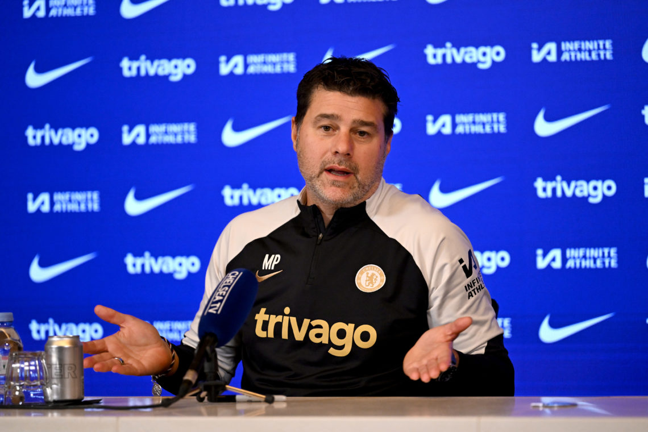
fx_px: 3150
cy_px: 216
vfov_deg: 7.8
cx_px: 324
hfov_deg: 11.7
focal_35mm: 175
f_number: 2.8
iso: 2500
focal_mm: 175
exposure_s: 1/400
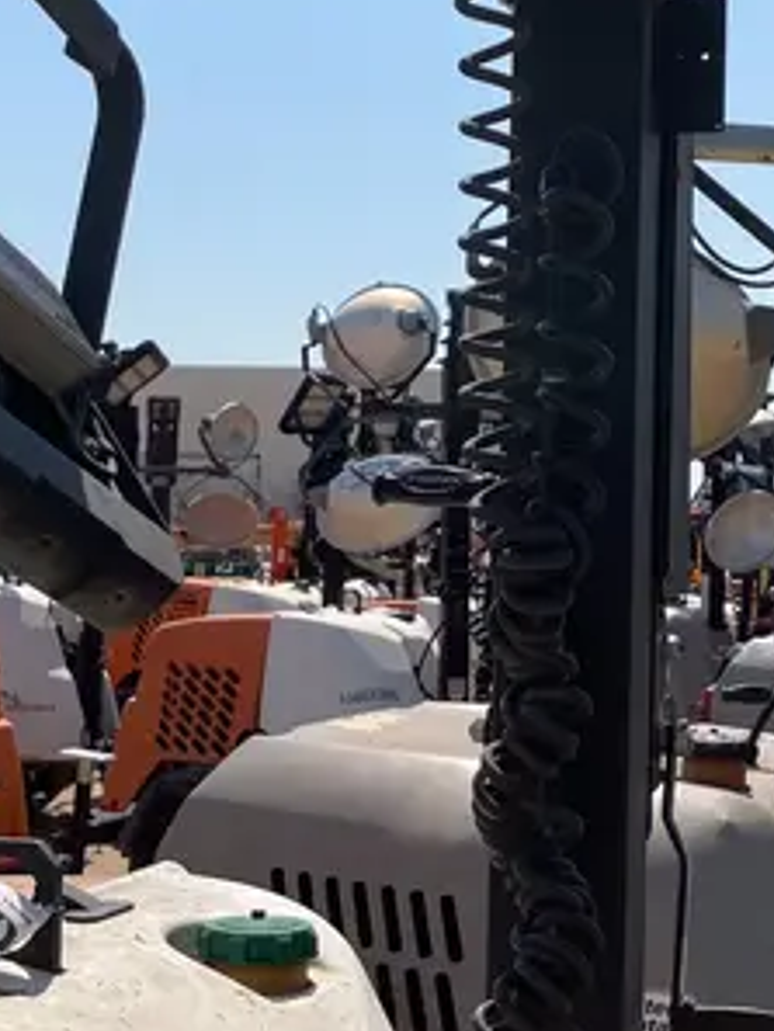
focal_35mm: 69
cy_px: 279
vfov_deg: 27.8
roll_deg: -0.6
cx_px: 434
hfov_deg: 21.3
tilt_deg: +8.4
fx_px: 2056
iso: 32
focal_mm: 3.99
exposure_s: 1/3472
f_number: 1.8
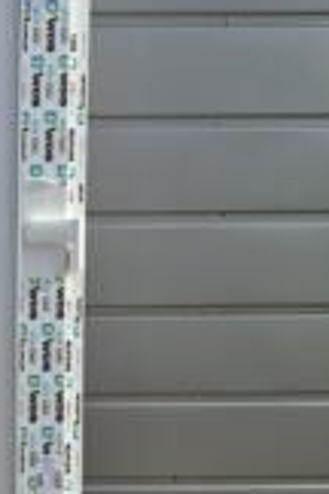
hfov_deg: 20.9
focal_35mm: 59
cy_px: 326
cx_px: -97
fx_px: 809
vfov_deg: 33.7
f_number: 1.8
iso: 25
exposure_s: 1/1476
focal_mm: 5.4
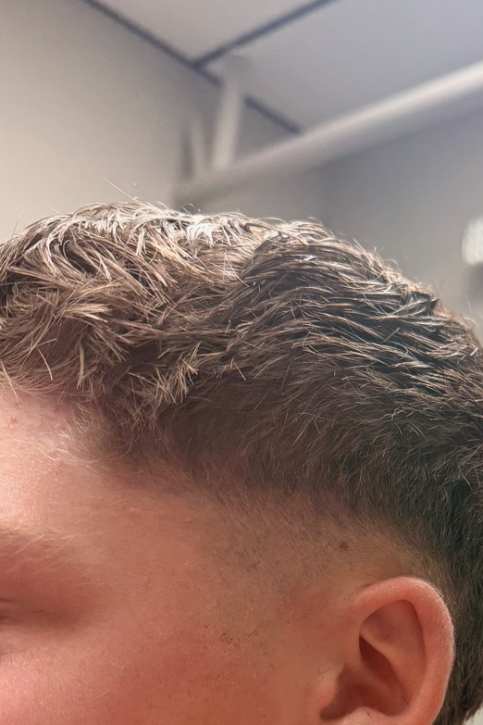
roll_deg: -8.5
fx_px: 1026
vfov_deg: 37.0
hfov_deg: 24.8
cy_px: 614
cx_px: 524
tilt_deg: +5.1
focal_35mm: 51
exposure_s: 1/120
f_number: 1.78
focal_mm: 6.76
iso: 160
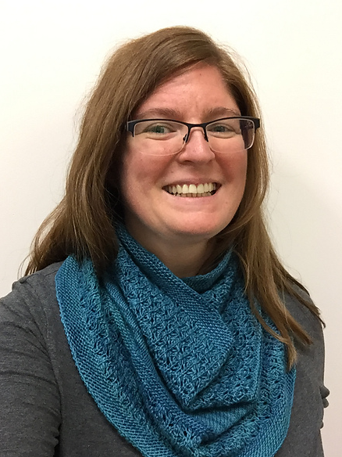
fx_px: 448
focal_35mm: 34
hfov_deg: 41.8
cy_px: 246
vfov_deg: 53.9
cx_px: 167
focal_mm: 2.65
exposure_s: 1/30
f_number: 2.2
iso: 160
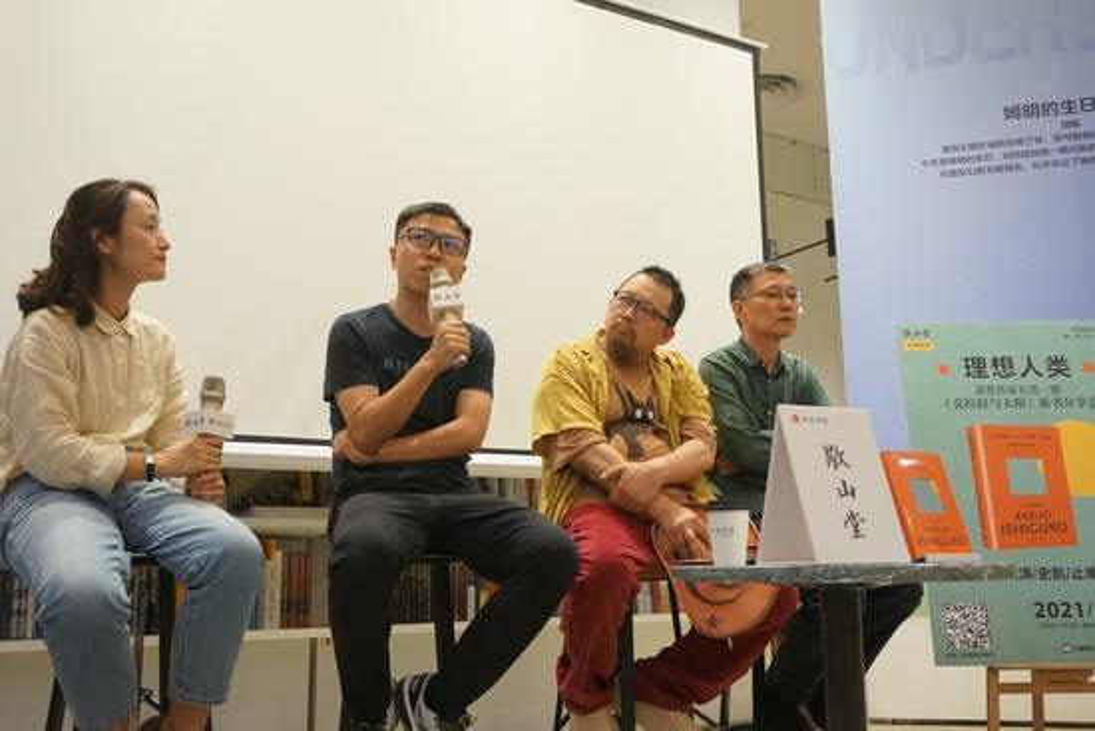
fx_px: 1050
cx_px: 548
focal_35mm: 34
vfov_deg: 38.4
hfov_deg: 55.1
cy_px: 366
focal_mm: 23
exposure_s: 1/160
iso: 2000
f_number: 4
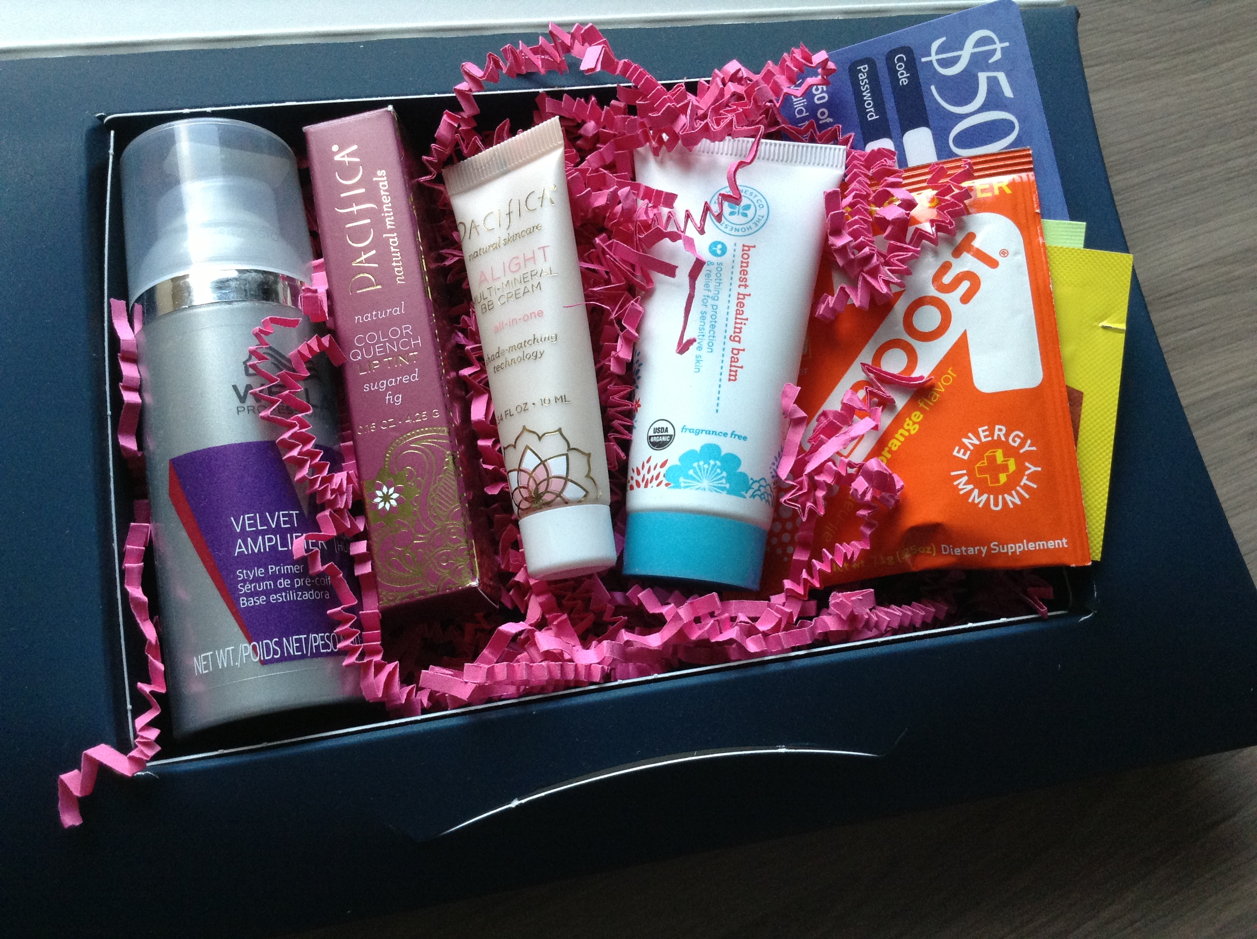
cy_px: 470
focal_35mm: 33
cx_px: 628
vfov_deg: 42.8
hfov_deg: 55.4
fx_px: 1197
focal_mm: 3.3
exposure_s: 1/24
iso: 125
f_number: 2.4
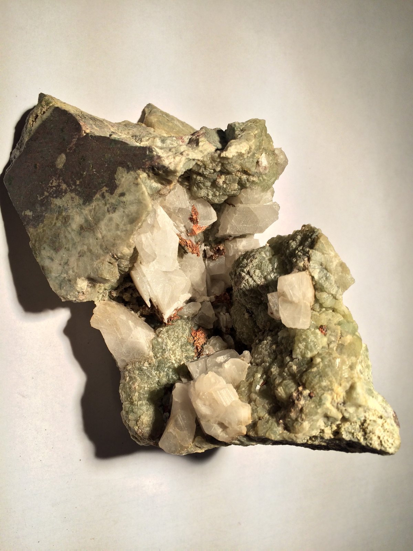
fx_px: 461
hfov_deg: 48.2
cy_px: 276
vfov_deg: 61.7
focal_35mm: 29
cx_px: 206
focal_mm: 4.15
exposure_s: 1/120
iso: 50
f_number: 2.2
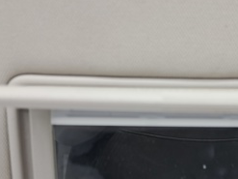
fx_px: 481
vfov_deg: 20.7
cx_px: 188
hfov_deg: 27.3
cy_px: 149
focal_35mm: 70
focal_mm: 4
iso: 50
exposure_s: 1/50
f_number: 1.8
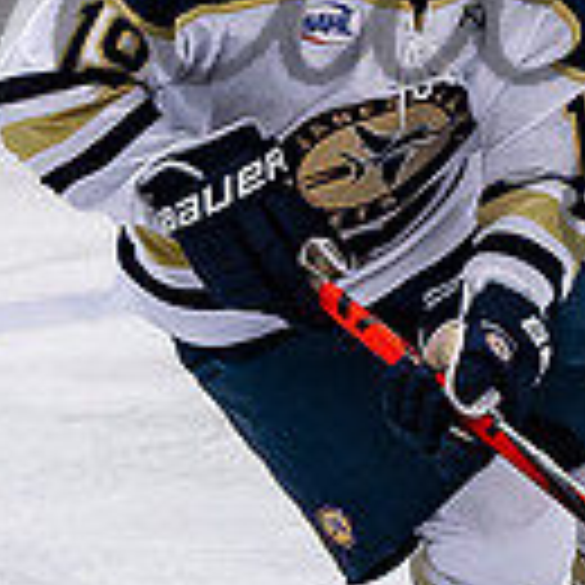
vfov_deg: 2.1
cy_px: 305
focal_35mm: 838
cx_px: 611
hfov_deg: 2.1
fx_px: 16022
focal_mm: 92
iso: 1250
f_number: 3.2
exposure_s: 1/800
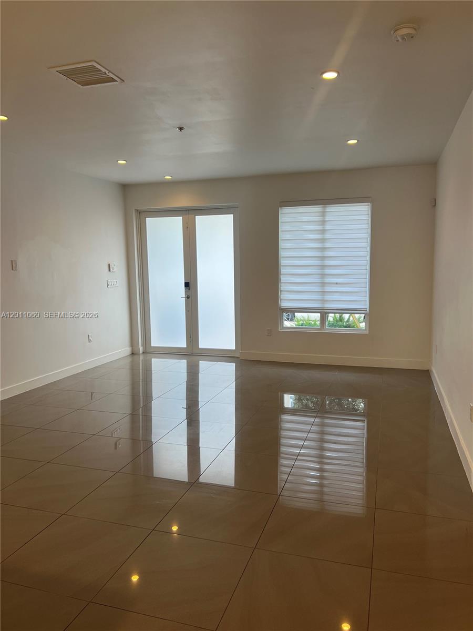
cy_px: 316
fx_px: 474
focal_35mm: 26
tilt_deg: -6.4
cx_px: 236
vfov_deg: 67.3
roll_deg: +1.2
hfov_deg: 53.1
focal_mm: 5.7
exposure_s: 1/120
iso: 64
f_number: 1.5
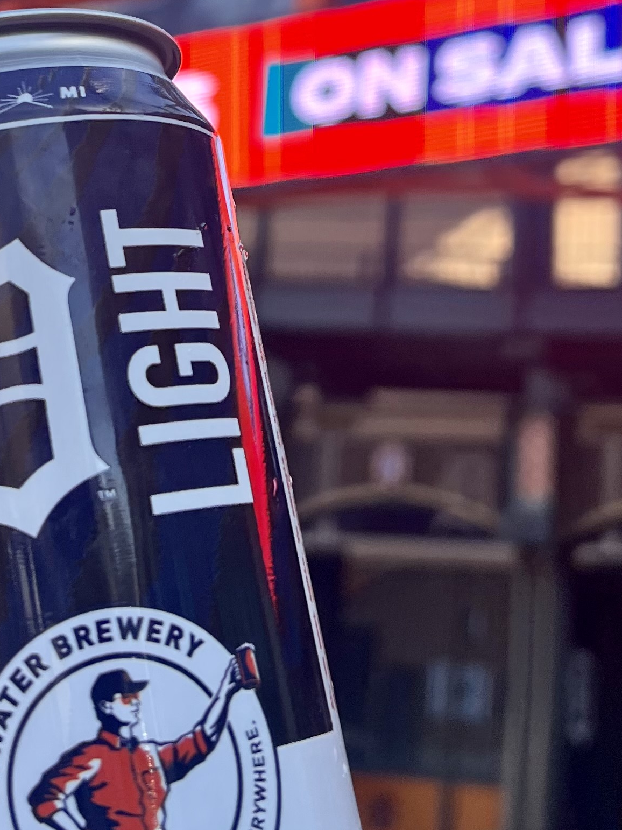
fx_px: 1630
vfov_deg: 27.8
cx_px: 238
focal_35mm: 68
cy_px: 136
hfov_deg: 21.6
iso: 50
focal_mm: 5.7
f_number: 1.5
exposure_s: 1/1183
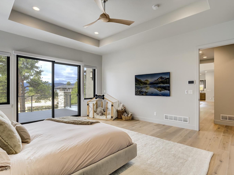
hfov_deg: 87.8
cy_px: 90
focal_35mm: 18
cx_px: 119
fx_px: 122
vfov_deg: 71.6
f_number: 7.1
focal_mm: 16
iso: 1000
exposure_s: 1/80
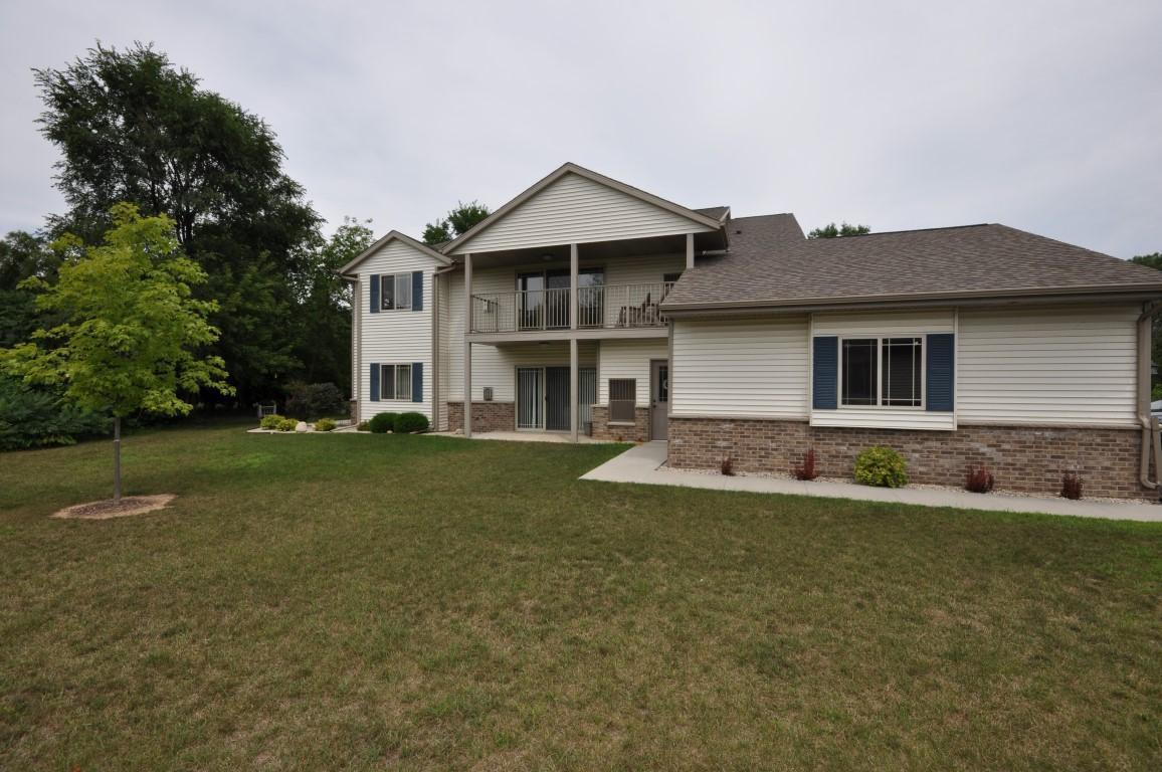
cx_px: 581
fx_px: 484
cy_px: 386
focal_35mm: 15
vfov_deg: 77.2
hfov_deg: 100.5
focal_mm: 10
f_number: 14
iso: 200
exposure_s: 1/200
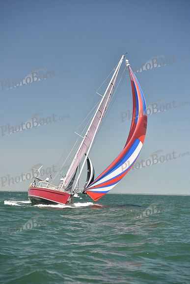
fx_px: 554
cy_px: 142
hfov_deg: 19.5
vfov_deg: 28.8
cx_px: 95
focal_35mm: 70
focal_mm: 70
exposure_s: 1/800
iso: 250
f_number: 4
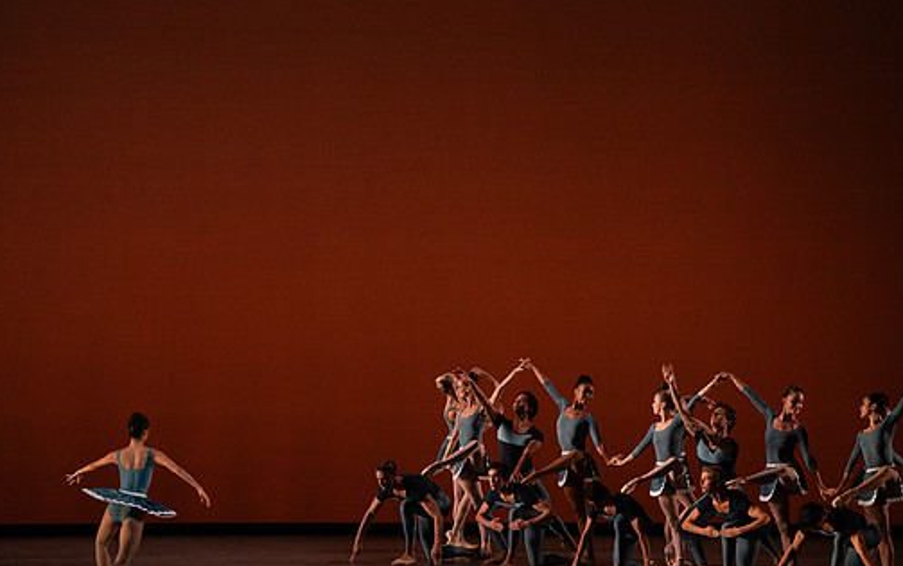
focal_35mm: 188
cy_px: 317
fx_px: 4629
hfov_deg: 11.1
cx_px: 481
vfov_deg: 7.0
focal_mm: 160
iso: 5000
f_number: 9
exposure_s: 1/400
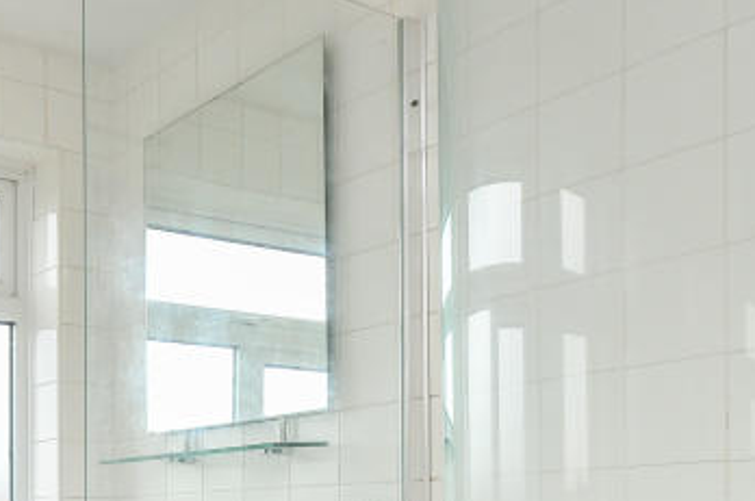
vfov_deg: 25.2
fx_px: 1063
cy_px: 508
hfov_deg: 36.9
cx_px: 91
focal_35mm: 51
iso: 400
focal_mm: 11.5
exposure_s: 1/125
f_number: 9
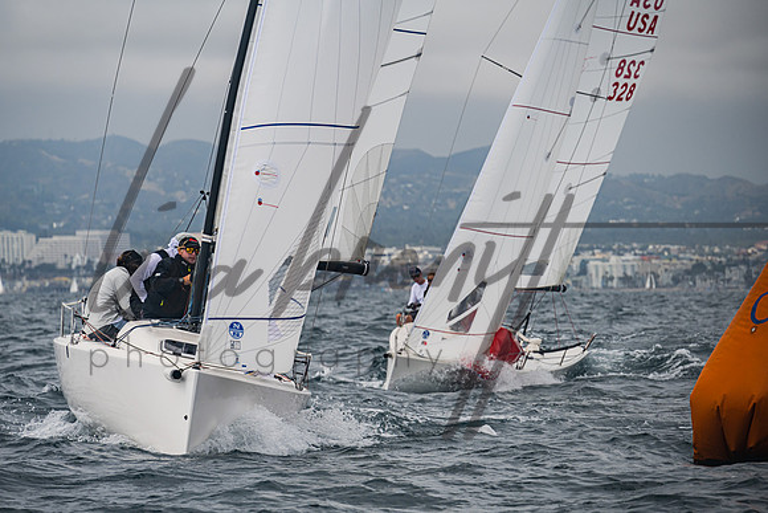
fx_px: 4859
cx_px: 351
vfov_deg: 6.0
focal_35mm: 228
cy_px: 273
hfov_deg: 9.0
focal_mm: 200
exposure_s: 1/1000
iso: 160
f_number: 6.3
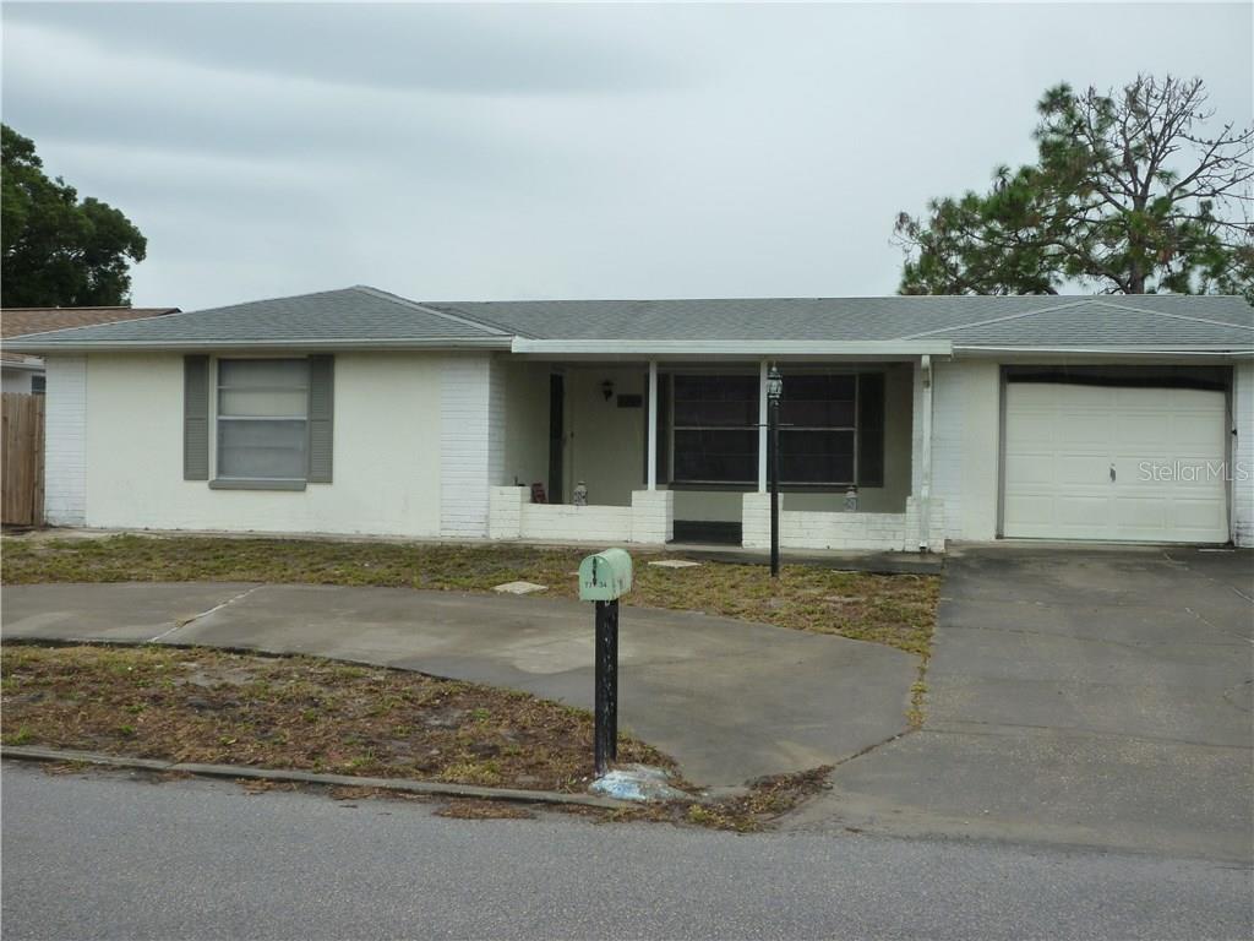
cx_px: 627
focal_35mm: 40
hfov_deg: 46.8
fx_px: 1449
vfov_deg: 36.0
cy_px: 470
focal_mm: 7
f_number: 4.3
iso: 125
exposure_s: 1/200
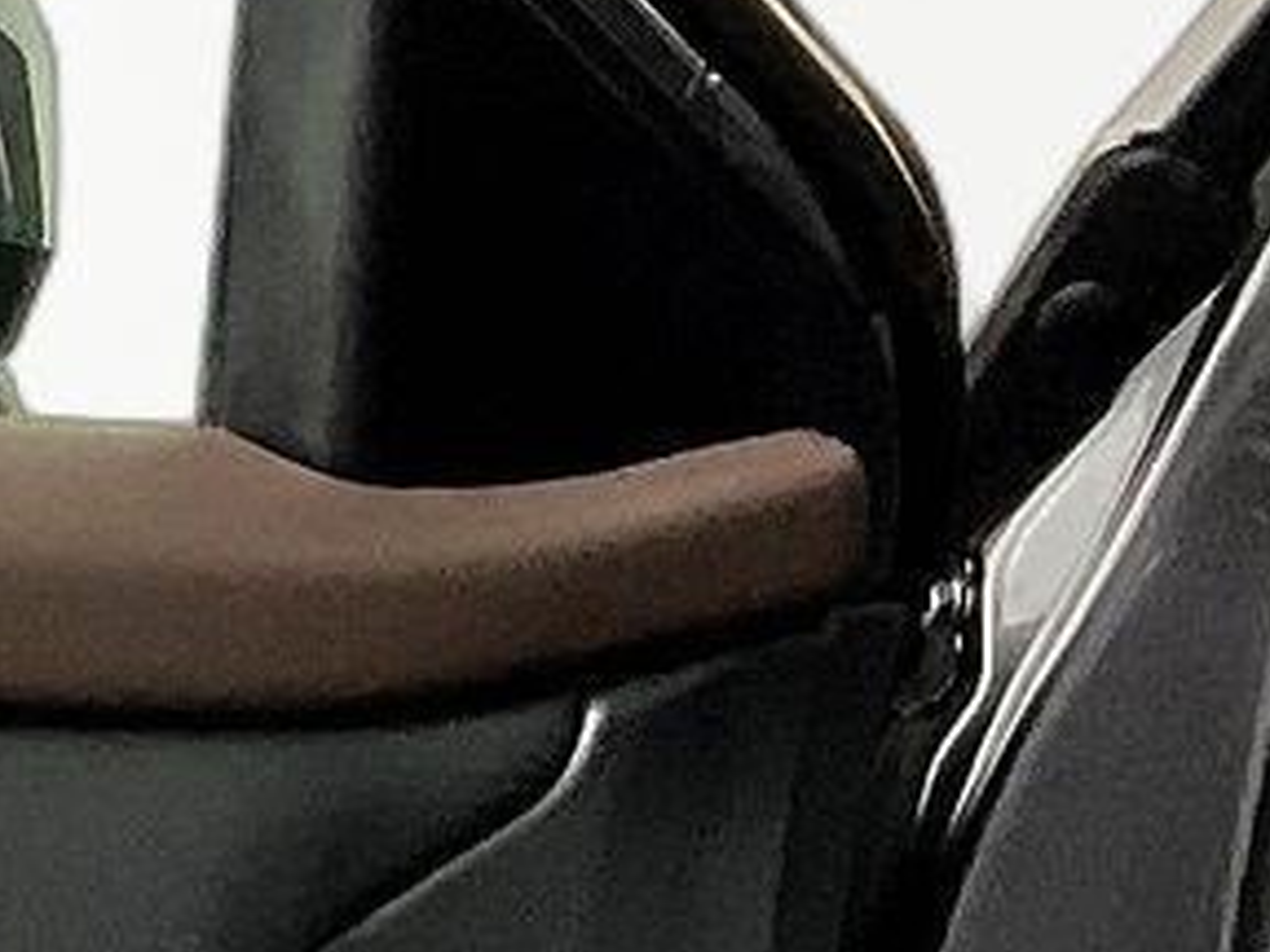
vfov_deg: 8.5
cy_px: 2155
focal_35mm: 161
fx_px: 5907
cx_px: -1817
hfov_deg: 10.5
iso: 100
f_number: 1.8
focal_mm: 3
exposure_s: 1/60
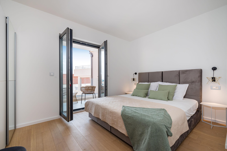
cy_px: 76
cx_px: 114
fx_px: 95
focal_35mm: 15
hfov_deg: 100.4
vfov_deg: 77.4
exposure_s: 1/125
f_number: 8
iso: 400
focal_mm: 15
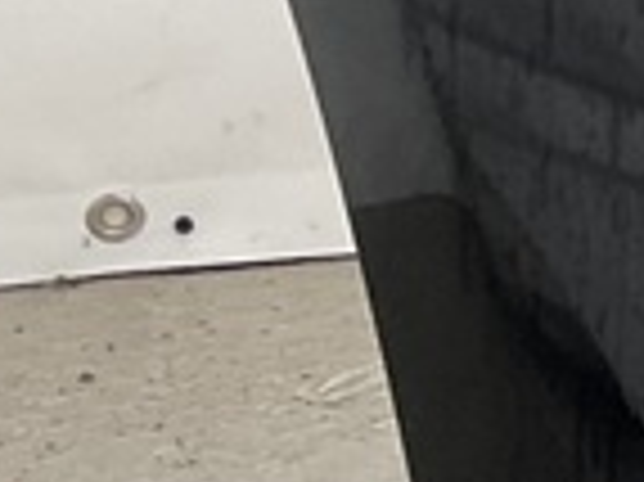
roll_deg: -2.0
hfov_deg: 8.4
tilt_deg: -12.7
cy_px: 90
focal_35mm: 204
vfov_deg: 7.3
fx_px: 3792
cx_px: 1842
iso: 32
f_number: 1.8
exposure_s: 1/120
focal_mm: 3
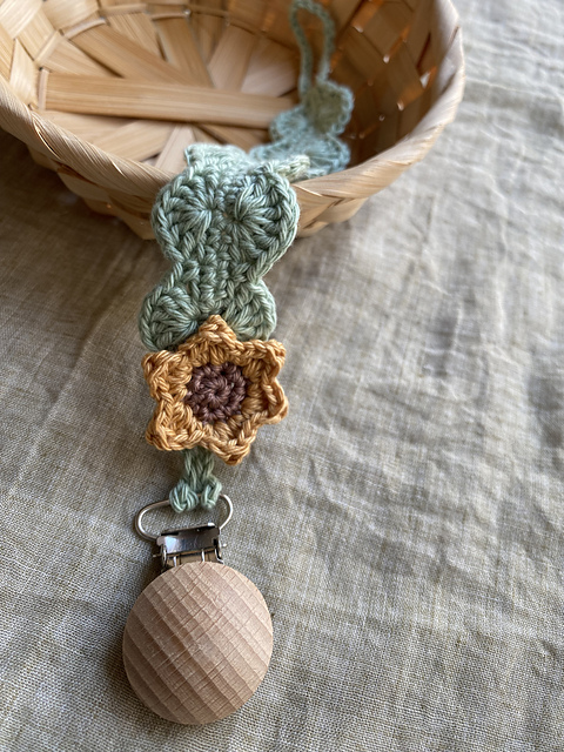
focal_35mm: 25
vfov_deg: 69.4
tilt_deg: -58.8
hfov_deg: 54.9
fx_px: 543
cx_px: 282
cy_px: 376
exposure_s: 1/163
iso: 32
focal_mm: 4.25
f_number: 1.8
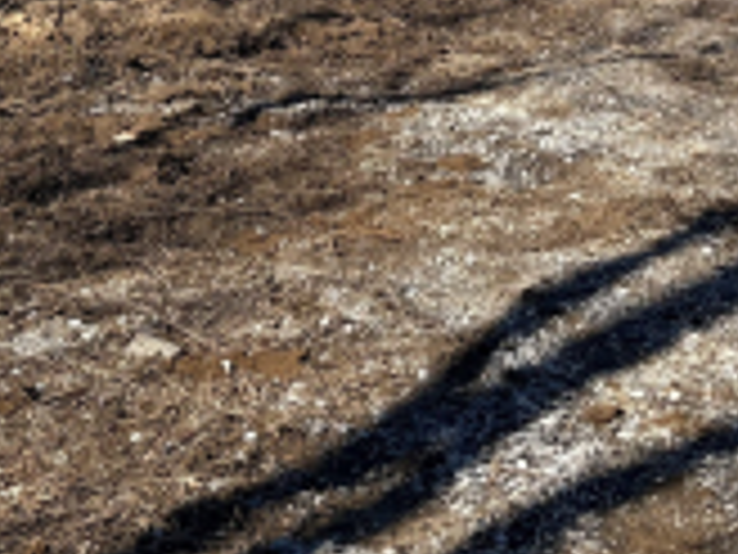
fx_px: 2260
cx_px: 493
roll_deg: -1.8
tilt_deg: -1.5
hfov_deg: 18.5
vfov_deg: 13.5
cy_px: -162
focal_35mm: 106
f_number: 1.6
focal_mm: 5.96
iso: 50
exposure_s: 1/4065
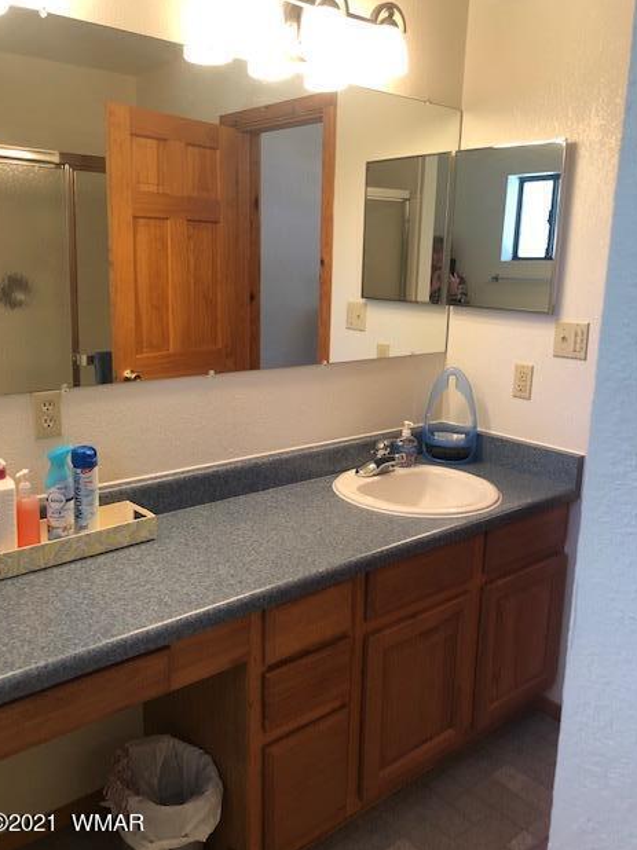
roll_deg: -1.1
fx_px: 712
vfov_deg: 61.7
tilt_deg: -11.1
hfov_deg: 48.2
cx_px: 312
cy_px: 414
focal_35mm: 29
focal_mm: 3.99
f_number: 1.8
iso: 32
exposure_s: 1/30
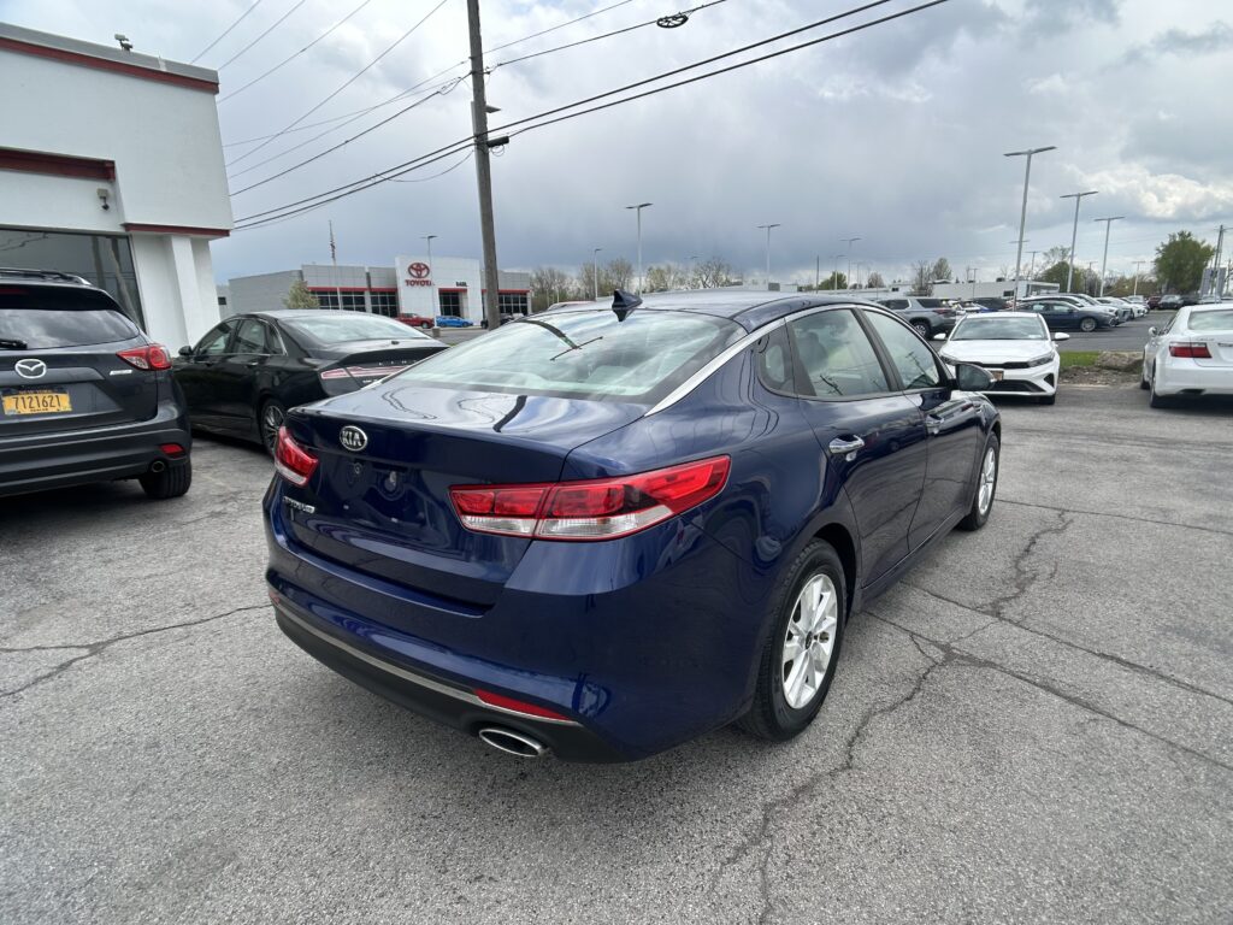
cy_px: 462
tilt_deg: -11.9
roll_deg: +1.4
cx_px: 616
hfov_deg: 67.3
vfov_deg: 53.1
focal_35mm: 26
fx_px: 926
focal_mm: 5.7
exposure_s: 1/3356
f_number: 1.5
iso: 50
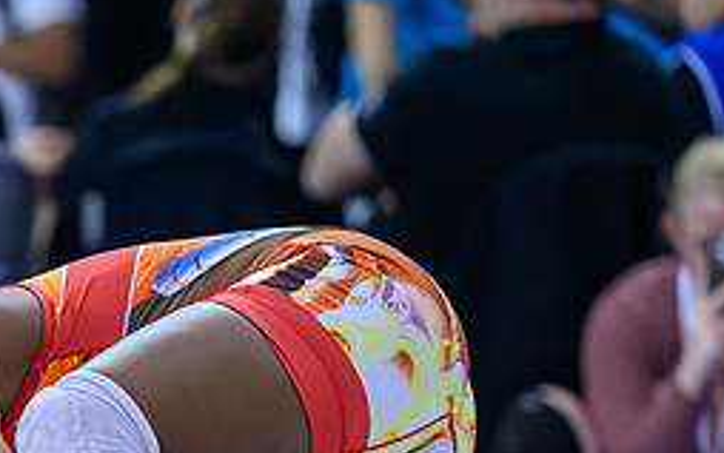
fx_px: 10739
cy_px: 636
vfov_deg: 2.4
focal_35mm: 544
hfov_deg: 3.9
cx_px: -124
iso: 3200
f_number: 2.8
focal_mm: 170
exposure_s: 1/800
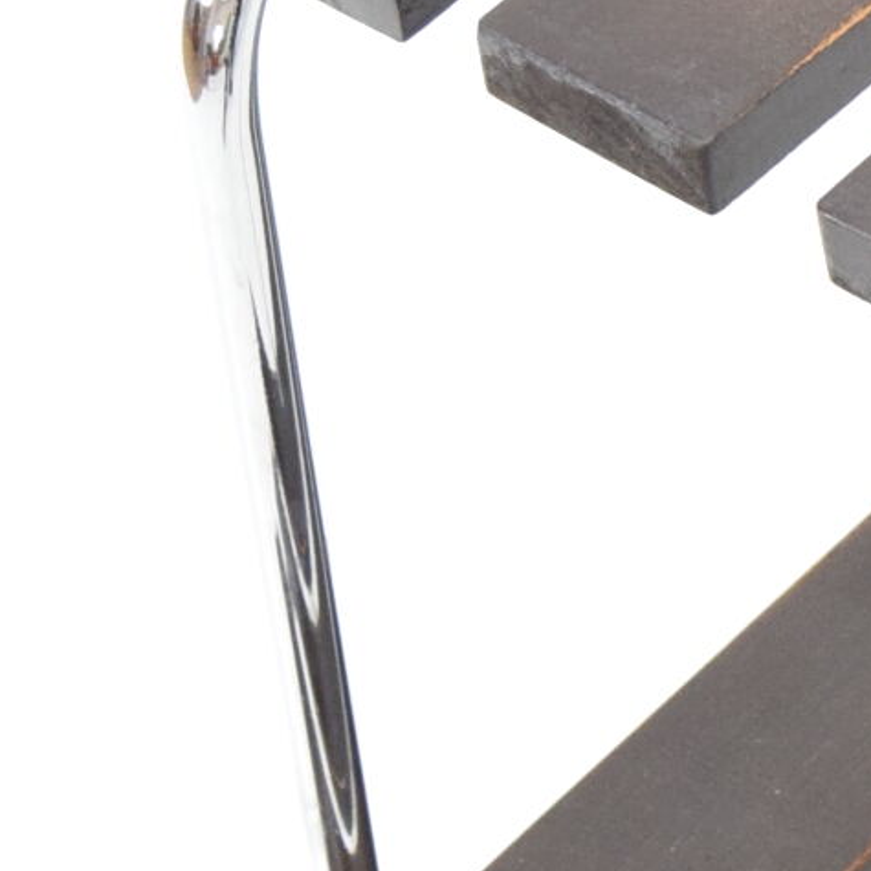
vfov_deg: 9.5
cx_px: 1553
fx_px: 5257
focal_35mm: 185
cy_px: 612
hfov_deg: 9.1
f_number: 5
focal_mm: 23
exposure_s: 1/100
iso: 1600
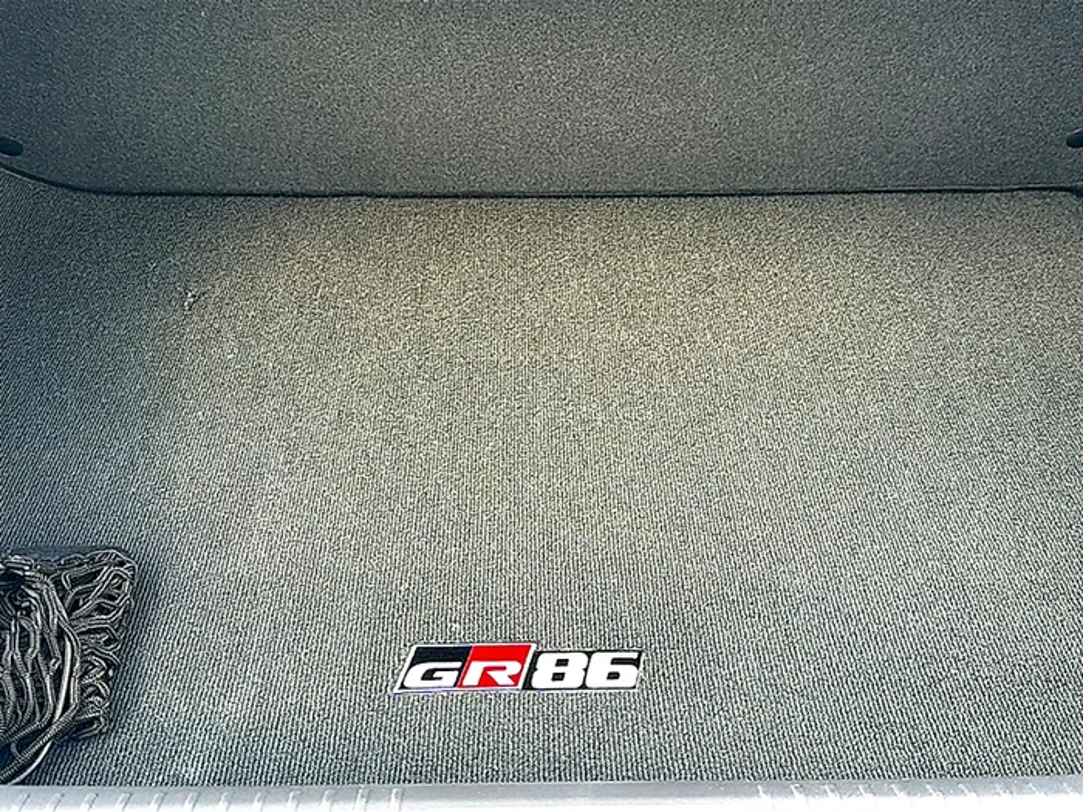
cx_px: 542
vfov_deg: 38.7
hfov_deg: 50.1
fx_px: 1158
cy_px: 406
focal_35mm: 37
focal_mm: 6.86
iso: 125
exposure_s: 1/182
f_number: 1.78
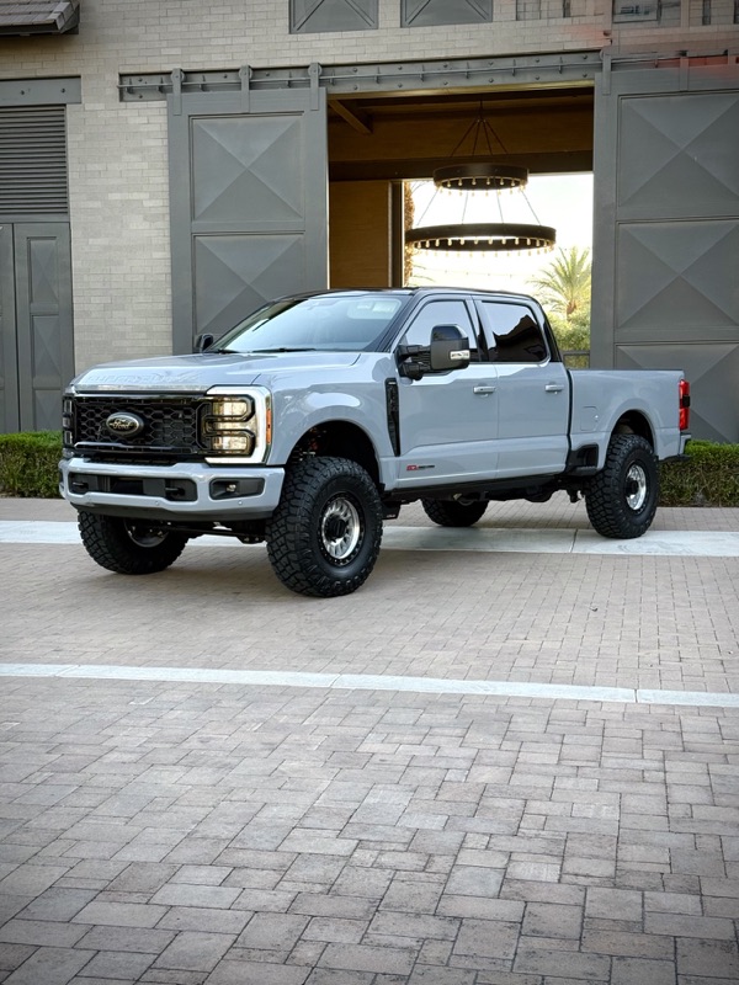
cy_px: 492
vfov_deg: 39.7
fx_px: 1366
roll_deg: -0.3
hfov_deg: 30.3
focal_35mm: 48
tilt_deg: -4.5
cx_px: 370
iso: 100
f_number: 1.78
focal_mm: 6.76
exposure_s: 1/620
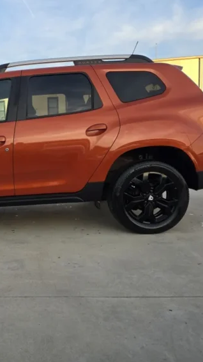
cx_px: 8
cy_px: 179
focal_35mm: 34
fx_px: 326
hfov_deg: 32.3
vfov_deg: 58.0
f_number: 1.7
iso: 40
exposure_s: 1/359
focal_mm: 6.25
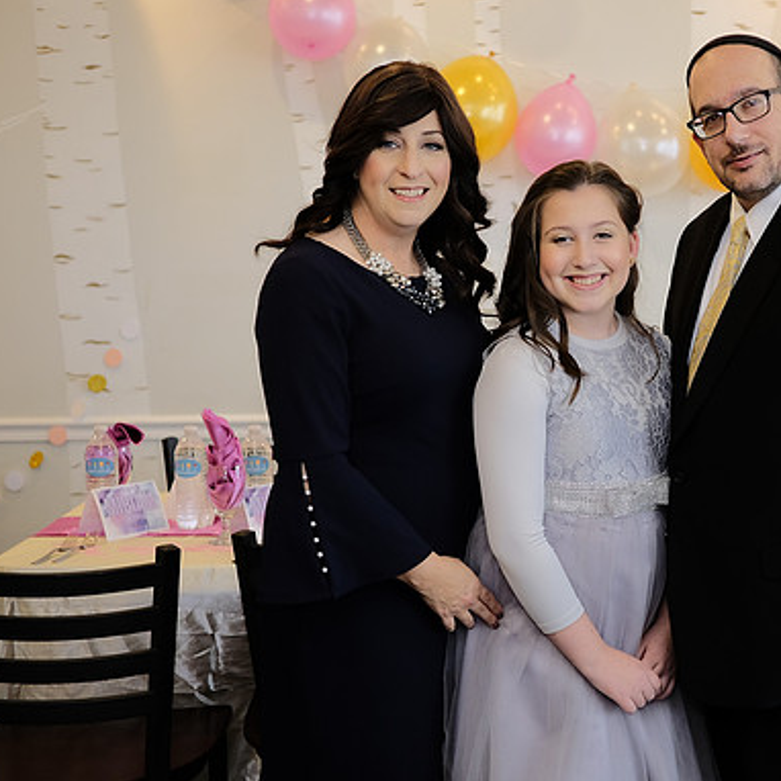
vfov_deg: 27.7
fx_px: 1583
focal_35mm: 62
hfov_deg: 27.4
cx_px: 581
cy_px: 392
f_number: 1.8
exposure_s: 1/180
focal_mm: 32
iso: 640
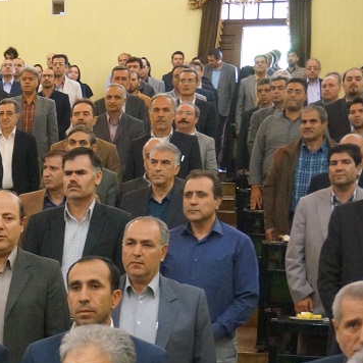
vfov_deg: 13.4
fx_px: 1512
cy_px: 394
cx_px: -162
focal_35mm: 127
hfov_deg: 13.0
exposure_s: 1/40
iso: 3200
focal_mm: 29
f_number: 4.5
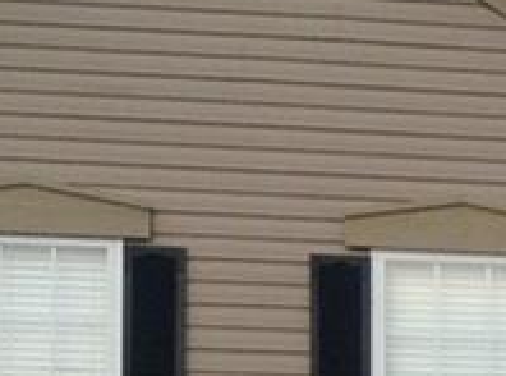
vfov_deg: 8.4
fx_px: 2491
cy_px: 611
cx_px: 754
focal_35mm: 171
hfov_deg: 11.2
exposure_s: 1/414
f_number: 2.4
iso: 25
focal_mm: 3.3
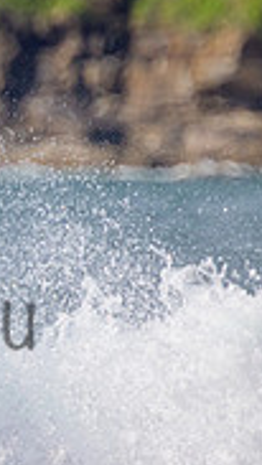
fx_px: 32800
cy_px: 291
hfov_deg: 0.5
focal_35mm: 2657
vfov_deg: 0.8
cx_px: -234
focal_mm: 800
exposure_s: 1/1600
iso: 800
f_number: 11
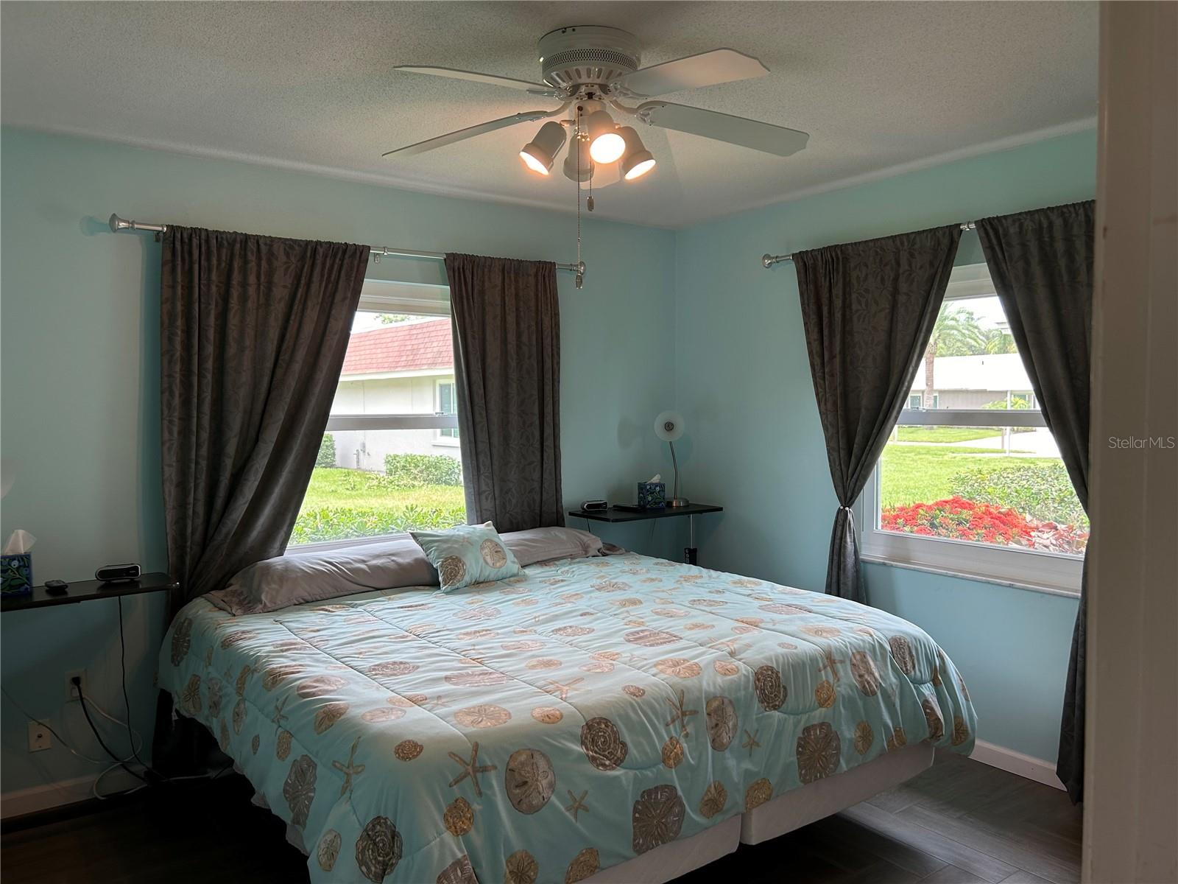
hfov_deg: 67.3
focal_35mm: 26
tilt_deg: -3.8
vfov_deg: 53.1
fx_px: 885
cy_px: 442
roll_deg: +0.5
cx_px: 589
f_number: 1.5
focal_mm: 5.7
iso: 40
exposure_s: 1/120
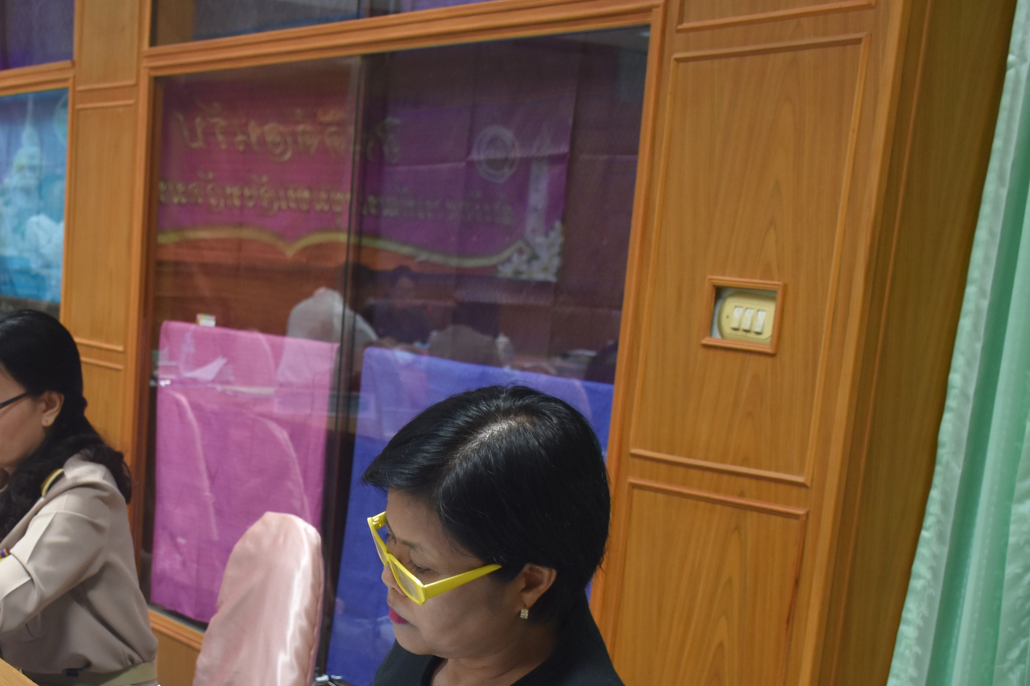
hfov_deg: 31.2
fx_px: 1802
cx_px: 222
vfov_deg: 21.0
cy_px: 643
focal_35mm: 63
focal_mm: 22
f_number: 4
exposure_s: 1/60
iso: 720
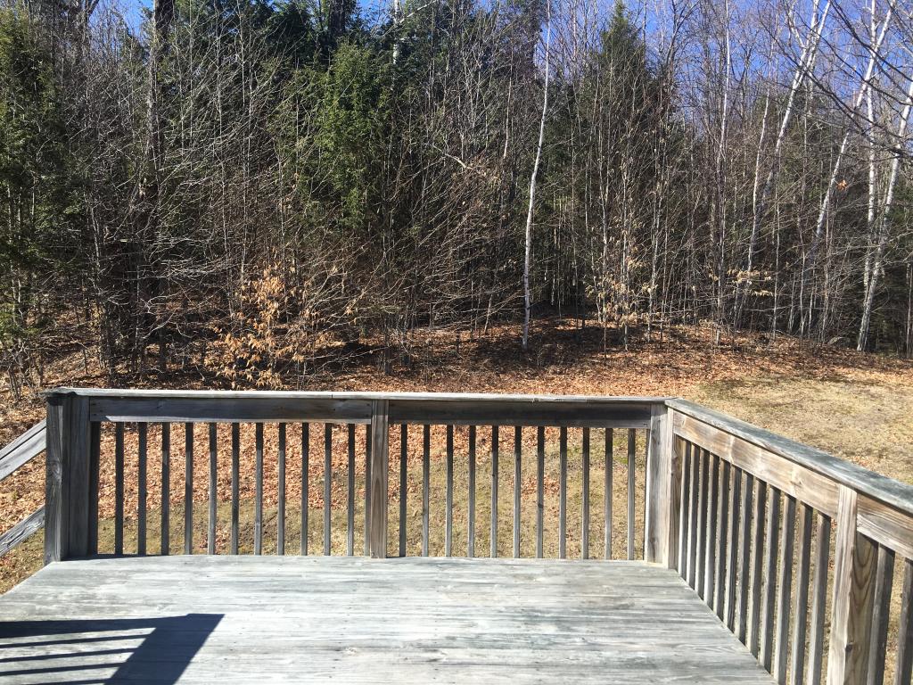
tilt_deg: -1.3
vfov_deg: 48.2
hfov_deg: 61.7
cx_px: 456
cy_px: 342
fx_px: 765
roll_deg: -1.5
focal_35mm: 29
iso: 25
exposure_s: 1/705
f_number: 2.2
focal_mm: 4.15
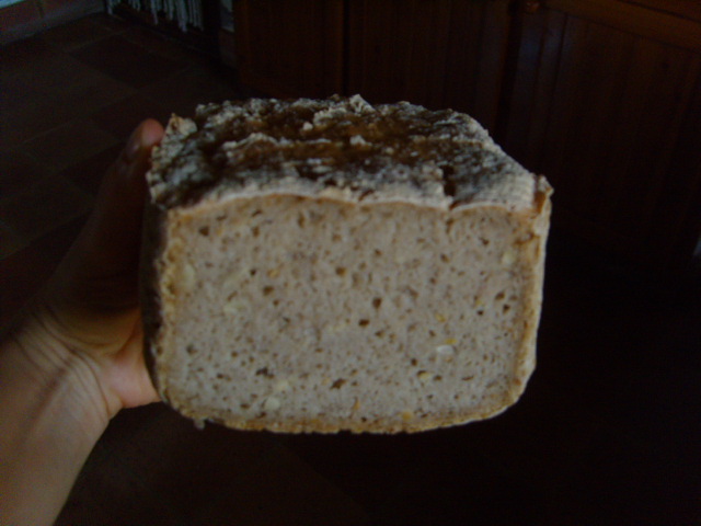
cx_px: 350
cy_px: 263
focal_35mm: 35
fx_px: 709
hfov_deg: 52.6
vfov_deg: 40.7
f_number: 2.8
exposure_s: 1/30
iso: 200
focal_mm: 7.4
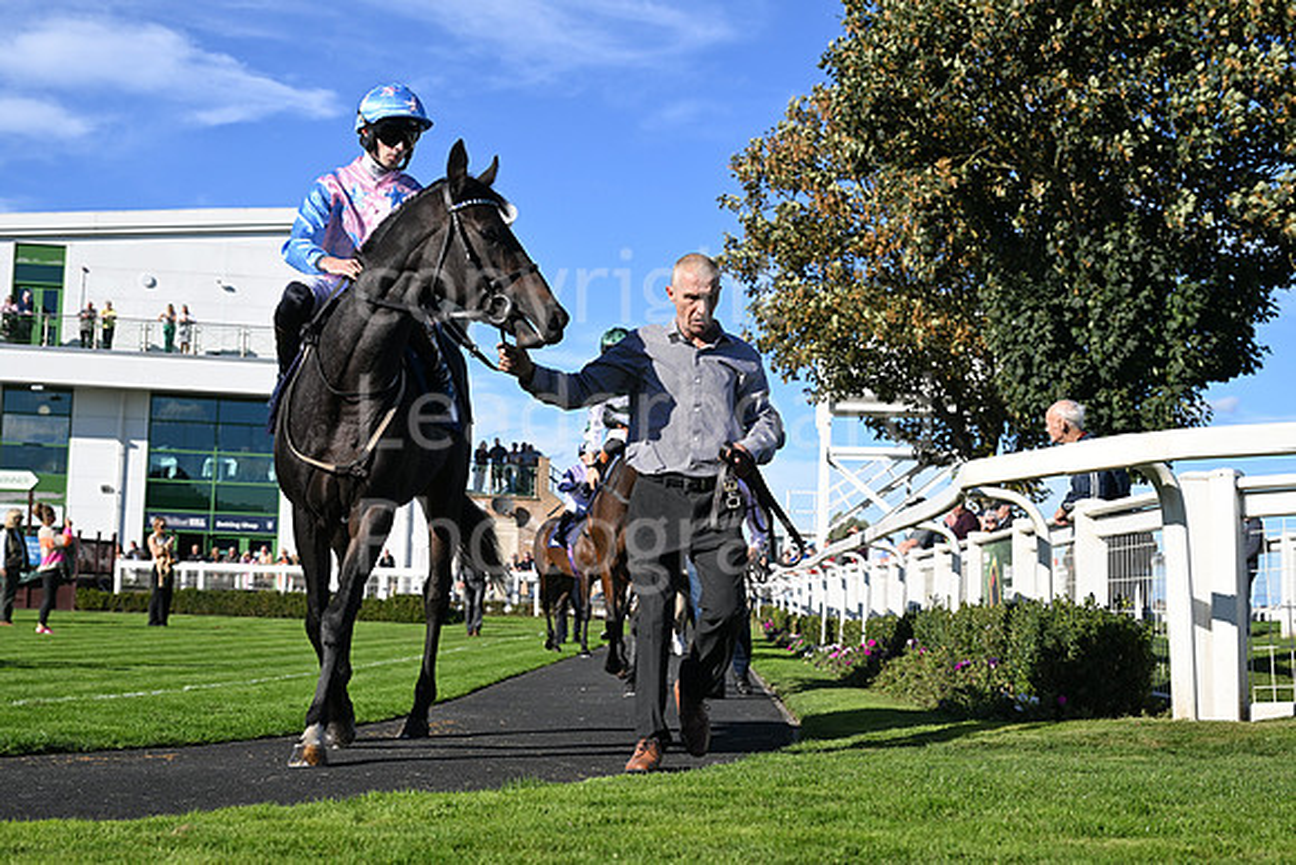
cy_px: 432
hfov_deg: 39.6
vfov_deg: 27.0
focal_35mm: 50
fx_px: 1800
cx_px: 648
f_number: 5.6
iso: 400
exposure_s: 1/2500
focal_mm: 50
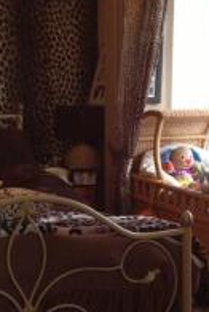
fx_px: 704
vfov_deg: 25.0
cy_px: 181
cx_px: 129
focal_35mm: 81
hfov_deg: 16.9
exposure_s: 1/20
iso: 100
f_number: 2.4
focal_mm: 4.28
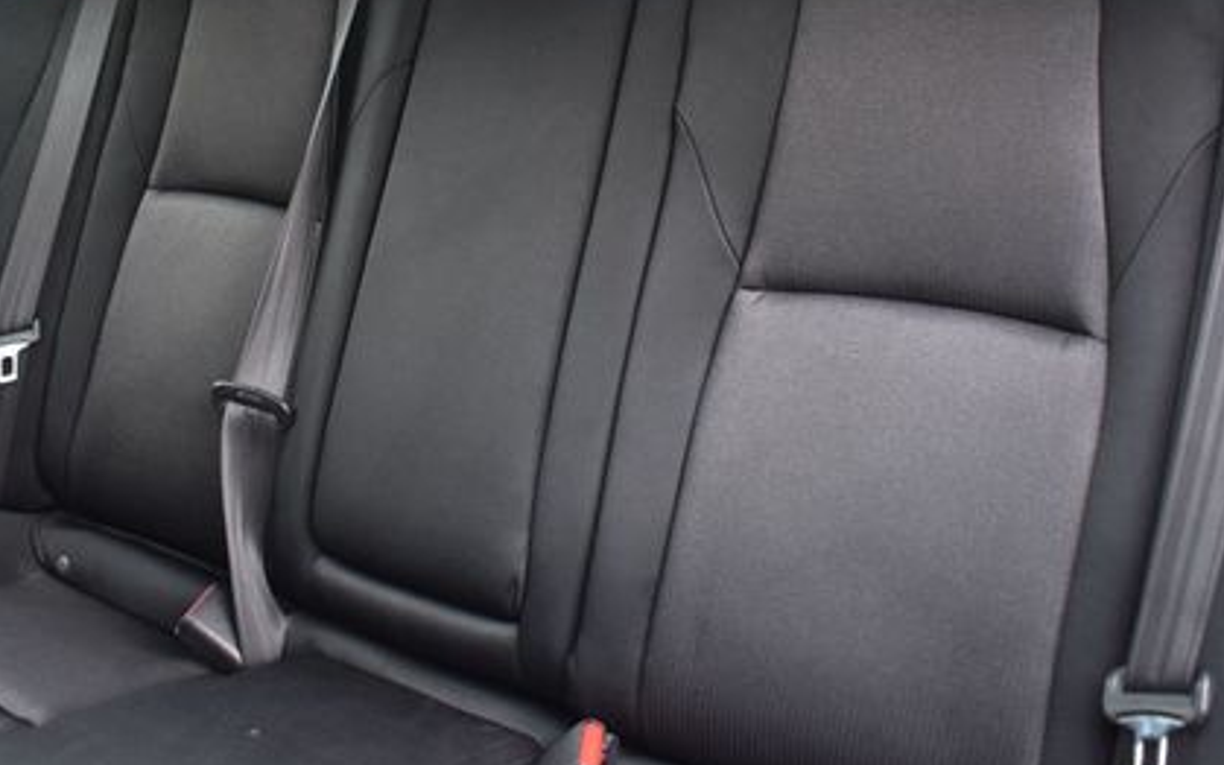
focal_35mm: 42
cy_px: 164
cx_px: 625
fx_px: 1401
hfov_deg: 47.2
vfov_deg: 29.9
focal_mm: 18
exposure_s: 1/60
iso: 560
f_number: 4
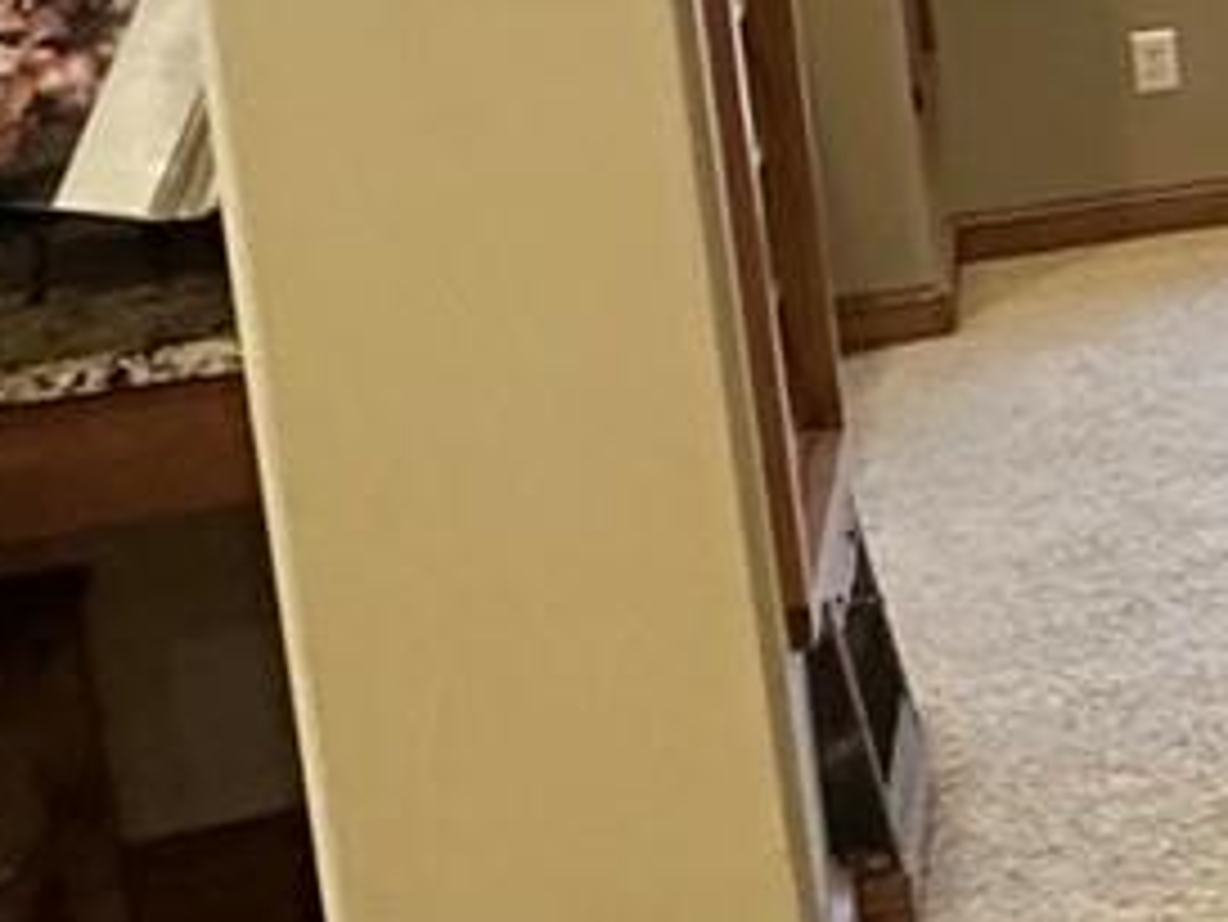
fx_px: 2910
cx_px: 3063
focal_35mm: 82
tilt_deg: -7.1
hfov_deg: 14.2
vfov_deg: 17.1
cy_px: -225
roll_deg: +1.0
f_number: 2.2
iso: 320
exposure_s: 1/60
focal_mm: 2.22
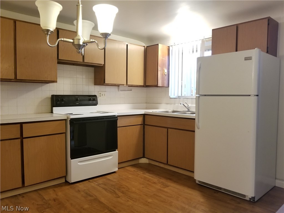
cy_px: 106
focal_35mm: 26
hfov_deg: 67.3
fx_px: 213
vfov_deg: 53.1
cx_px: 142
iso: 250
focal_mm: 4.25
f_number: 1.7
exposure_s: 1/30
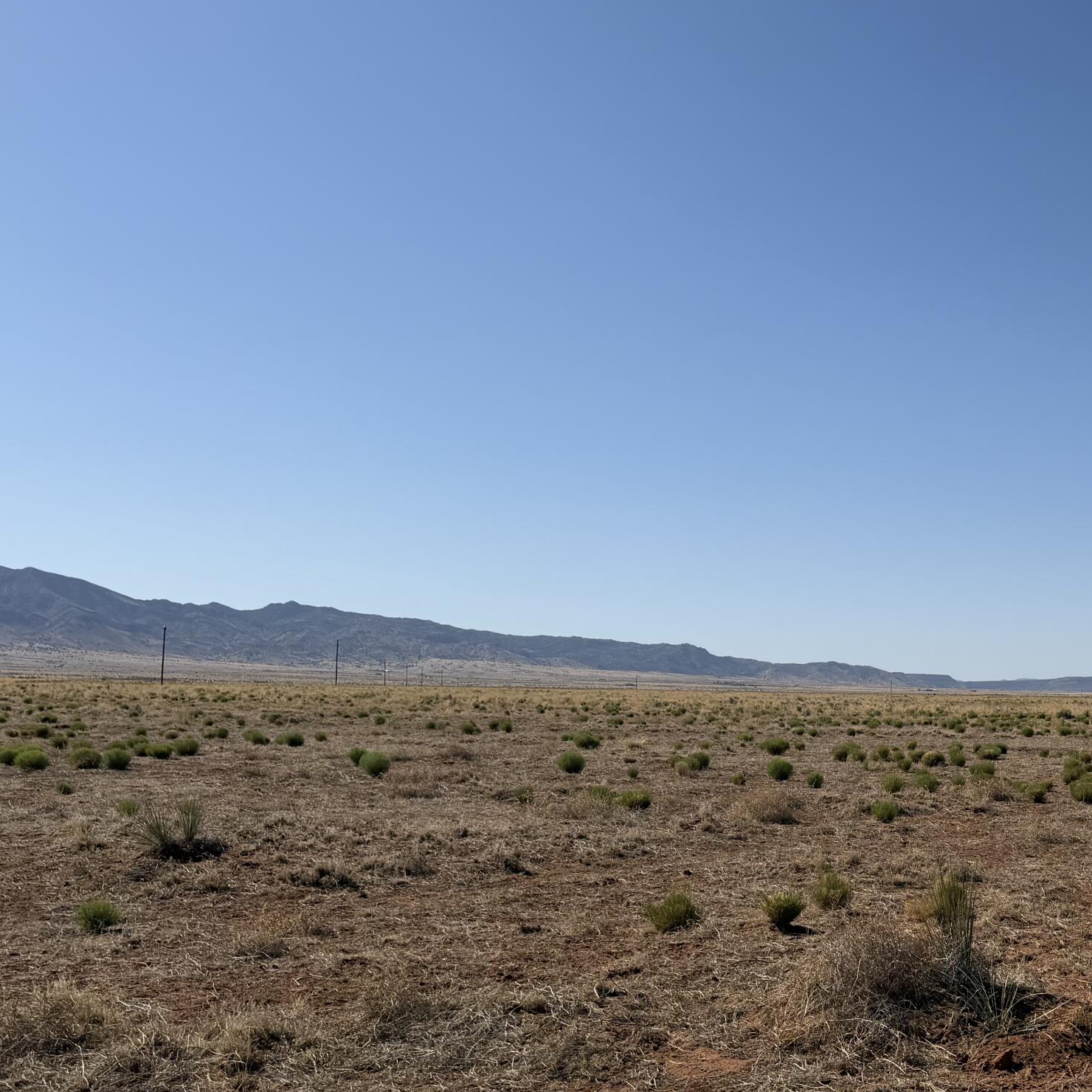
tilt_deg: -0.9
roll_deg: +1.5
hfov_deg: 36.9
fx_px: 1535
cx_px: 967
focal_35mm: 43
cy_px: 718
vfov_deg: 38.8
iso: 80
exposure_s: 1/9091
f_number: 1.78
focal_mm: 6.76
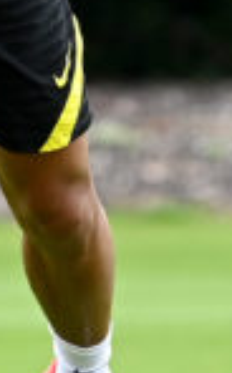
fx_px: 13284
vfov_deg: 1.6
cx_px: -618
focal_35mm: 1308
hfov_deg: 1.0
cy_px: -84
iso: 800
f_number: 4.5
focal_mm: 185
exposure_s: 1/1000
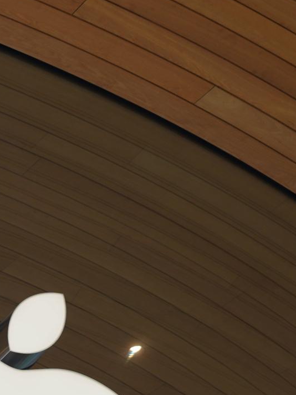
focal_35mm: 223
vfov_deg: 8.8
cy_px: 497
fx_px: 2540
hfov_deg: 6.7
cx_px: 16
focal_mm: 55
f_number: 4.5
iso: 100
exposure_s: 1/160
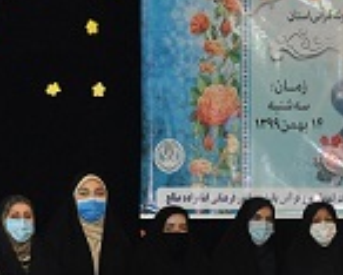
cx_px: 265
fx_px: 1290
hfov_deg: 15.1
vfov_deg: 12.0
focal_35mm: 127
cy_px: 303
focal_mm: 22
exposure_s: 1/60
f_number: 3.8
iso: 800
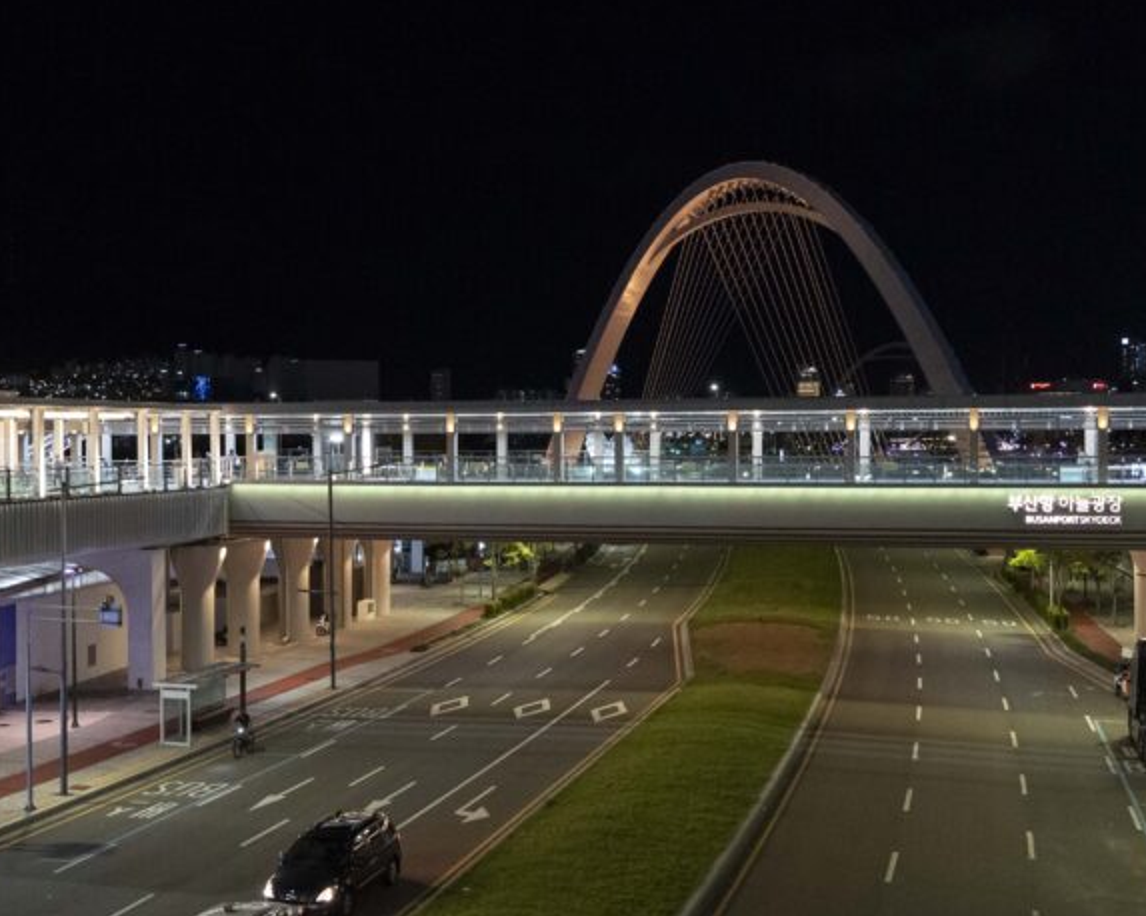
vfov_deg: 32.1
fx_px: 1594
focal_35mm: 47
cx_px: 490
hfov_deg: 39.5
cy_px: 449
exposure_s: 1/160
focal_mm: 28
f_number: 4
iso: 10000
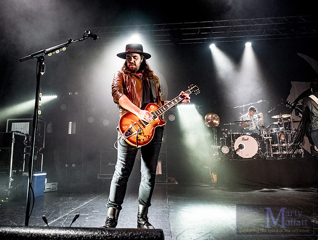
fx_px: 251
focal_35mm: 27
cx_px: 137
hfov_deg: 64.4
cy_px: 105
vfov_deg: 50.9
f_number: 4
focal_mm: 12
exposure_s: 1/160
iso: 1600
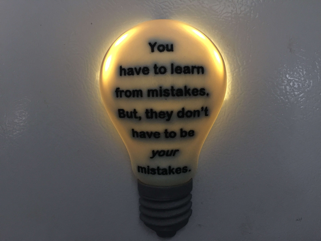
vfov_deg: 48.2
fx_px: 269
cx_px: 160
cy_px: 120
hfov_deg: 61.7
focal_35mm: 29
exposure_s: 1/4
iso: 125
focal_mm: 4.15
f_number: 2.2
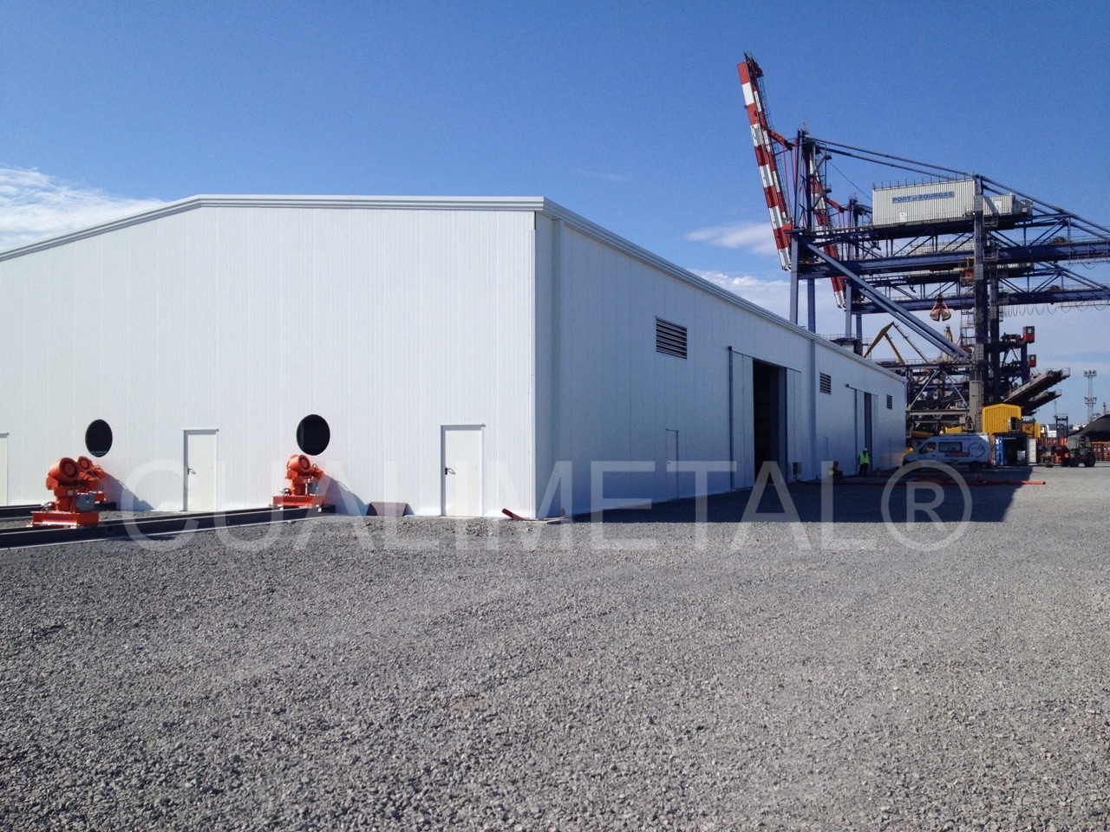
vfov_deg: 40.7
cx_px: 555
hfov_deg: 52.6
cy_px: 416
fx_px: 1122
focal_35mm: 35
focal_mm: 4.28
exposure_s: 1/2762
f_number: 2.4
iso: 50
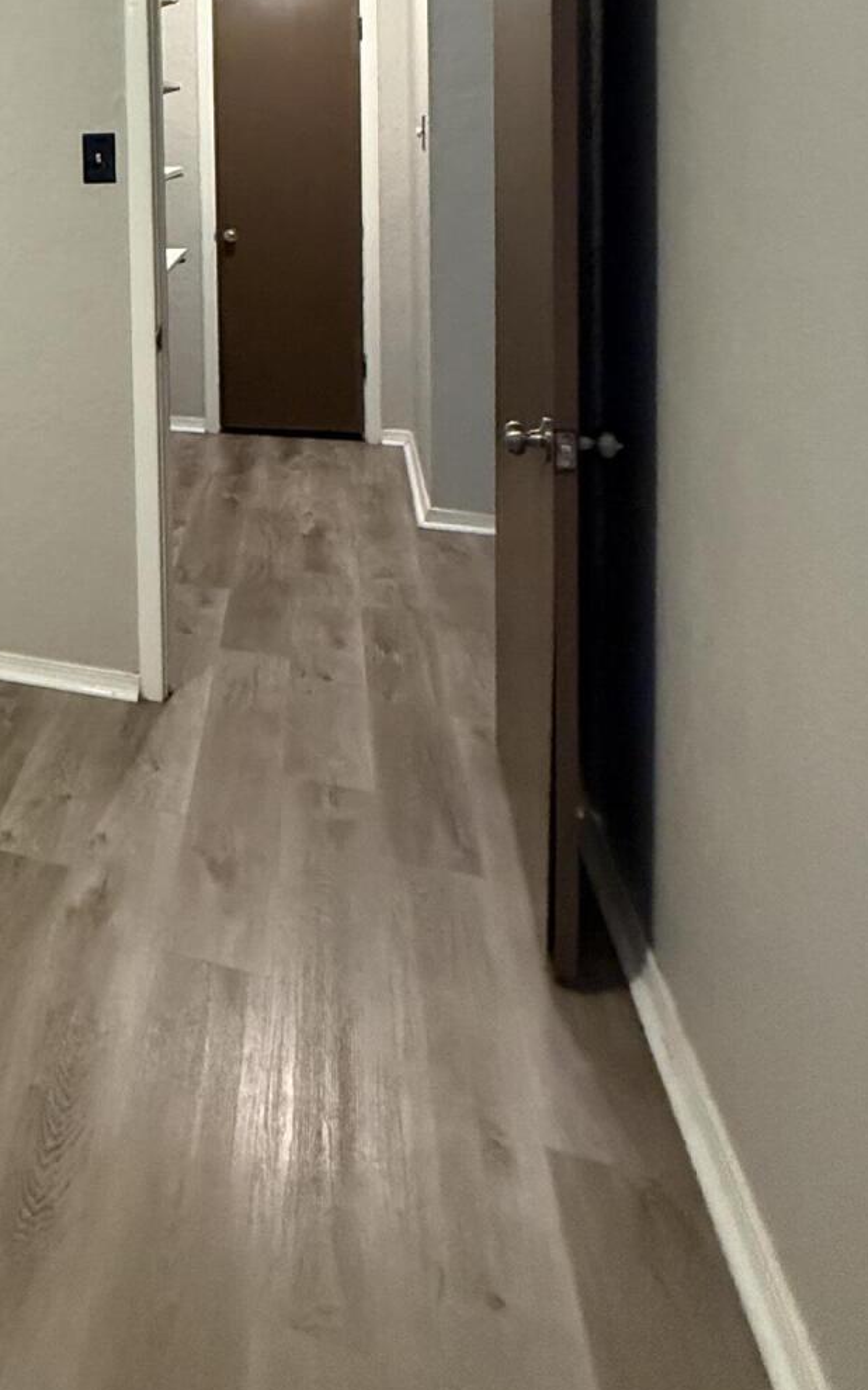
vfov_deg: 56.5
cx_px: -183
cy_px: 207
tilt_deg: -0.5
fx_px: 1136
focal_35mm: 30
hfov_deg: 33.6
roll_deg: +2.4
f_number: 2.2
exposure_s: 1/60
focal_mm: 2.22
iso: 800
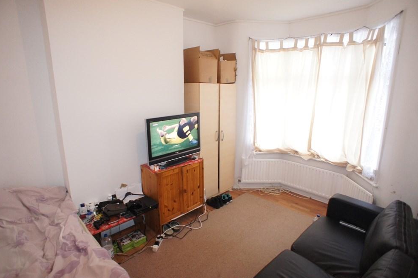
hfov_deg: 71.5
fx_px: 290
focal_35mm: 25
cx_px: 206
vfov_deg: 51.2
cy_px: 135
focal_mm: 16
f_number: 3.2
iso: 1250
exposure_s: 1/60
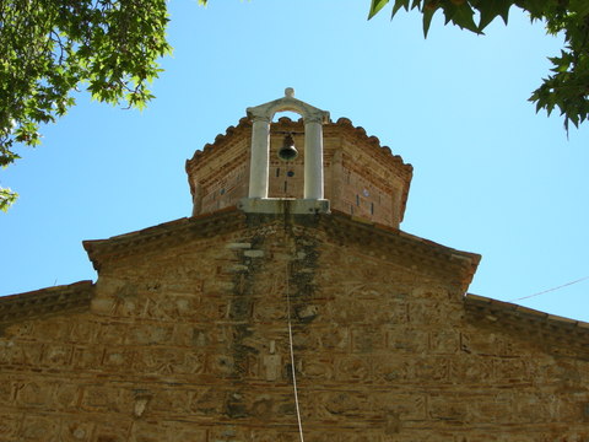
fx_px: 698
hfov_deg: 45.8
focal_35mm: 41
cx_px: 294
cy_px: 221
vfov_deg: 35.1
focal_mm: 8.5
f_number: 5.1
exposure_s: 1/180
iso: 64
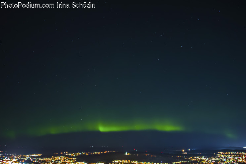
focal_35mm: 34
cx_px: 120
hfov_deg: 55.8
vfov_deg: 38.8
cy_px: 97
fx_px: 232
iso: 1600
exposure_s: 1.6
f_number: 3.5
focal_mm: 28
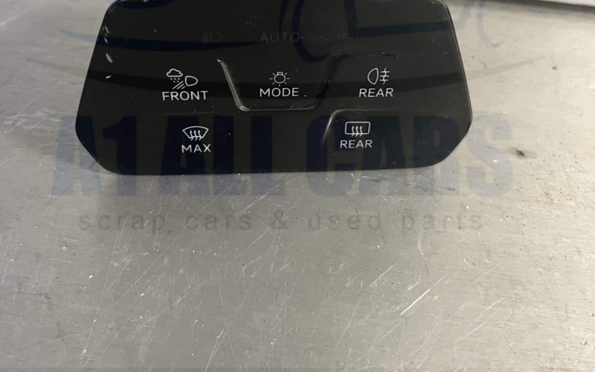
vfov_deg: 33.3
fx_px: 600
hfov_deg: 52.8
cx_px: 297
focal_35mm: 37
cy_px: 68
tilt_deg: -46.5
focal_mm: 5.1
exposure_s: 1/33
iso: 400
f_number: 1.6
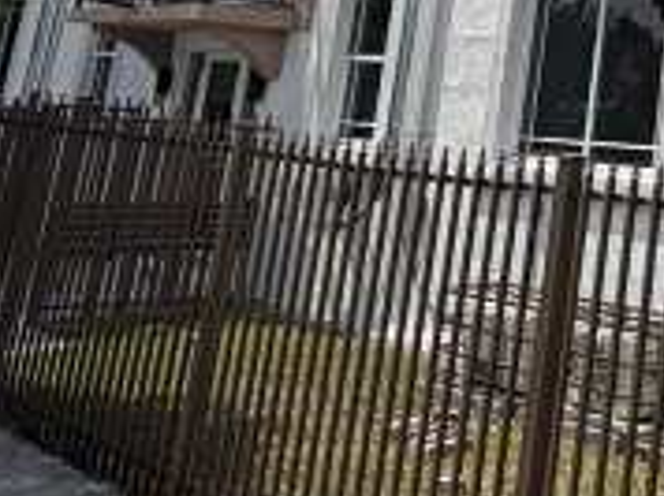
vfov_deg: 21.2
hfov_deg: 26.0
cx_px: 877
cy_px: -142
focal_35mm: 63
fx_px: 1207
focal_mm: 2.22
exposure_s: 1/1017
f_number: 2.2
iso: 20
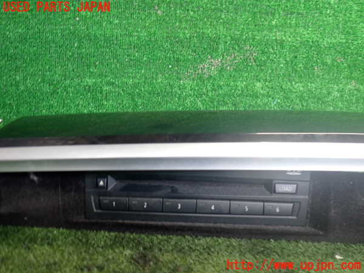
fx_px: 315
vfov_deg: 46.8
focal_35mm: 30
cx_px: 182
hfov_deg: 60.0
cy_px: 136
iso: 320
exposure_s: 1/30
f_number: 2.3
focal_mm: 5.4
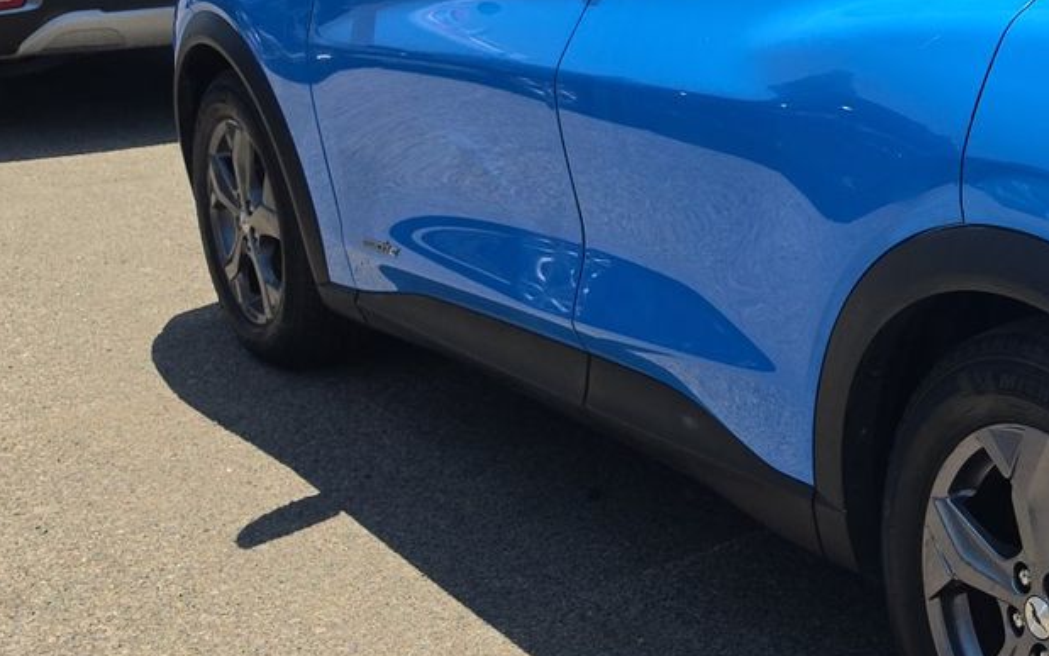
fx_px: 1801
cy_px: 241
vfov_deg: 20.6
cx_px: 1107
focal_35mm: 63
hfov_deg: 29.7
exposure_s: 1/5015
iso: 63
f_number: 1.4
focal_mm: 6.5
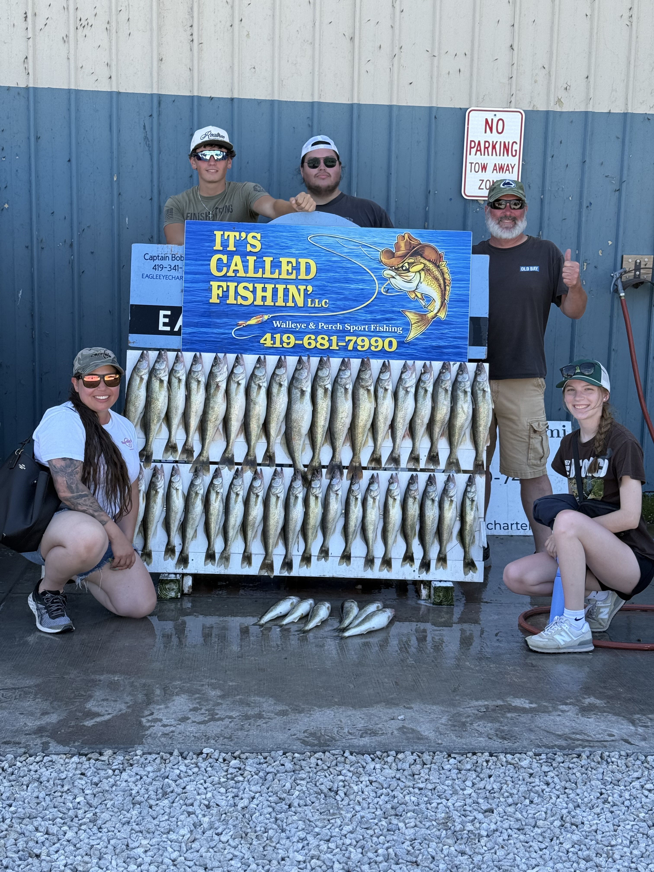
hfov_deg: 30.3
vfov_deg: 39.7
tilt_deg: -7.6
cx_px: 327
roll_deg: -2.4
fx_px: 1209
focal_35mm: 48
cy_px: 436
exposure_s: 1/1513
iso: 80
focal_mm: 6.76
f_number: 1.78
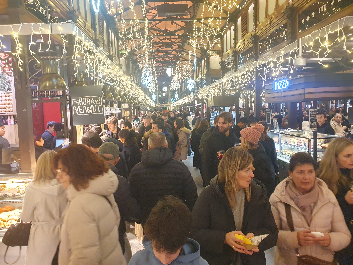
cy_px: 132
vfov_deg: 53.1
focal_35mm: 26
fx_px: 265
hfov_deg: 67.3
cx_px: 176
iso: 640
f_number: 2.4
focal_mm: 4.32
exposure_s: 1/50
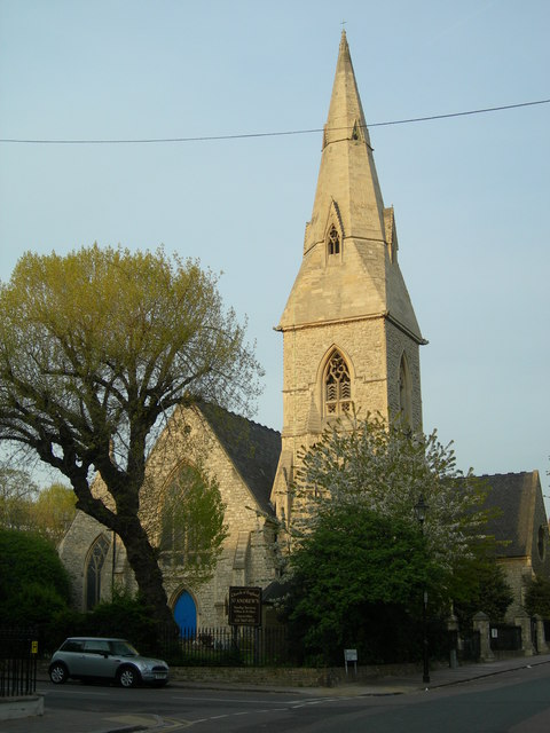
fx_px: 1080
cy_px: 366
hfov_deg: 28.6
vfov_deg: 37.5
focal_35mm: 51
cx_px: 275
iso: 50
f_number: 3.2
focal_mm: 10.6
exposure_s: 1/318
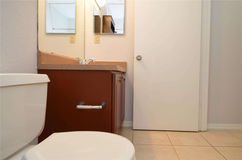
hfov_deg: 90.1
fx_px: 121
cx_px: 121
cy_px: 80
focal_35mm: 18
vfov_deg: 67.3
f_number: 4
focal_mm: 12
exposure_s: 1/60
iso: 720
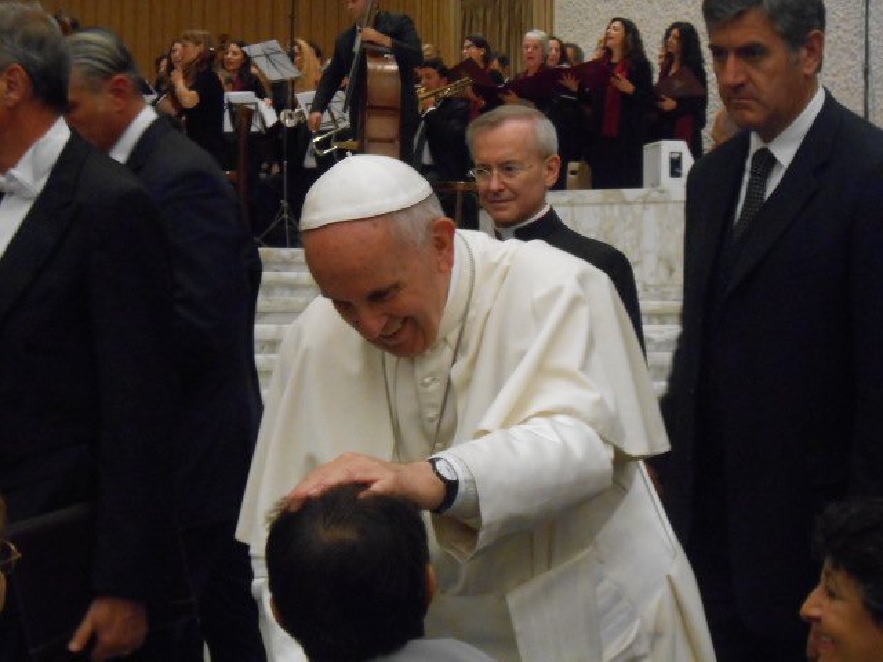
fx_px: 2678
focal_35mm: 105
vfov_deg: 14.1
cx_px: 442
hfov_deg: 18.7
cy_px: 331
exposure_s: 1/50
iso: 800
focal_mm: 18.7
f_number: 5
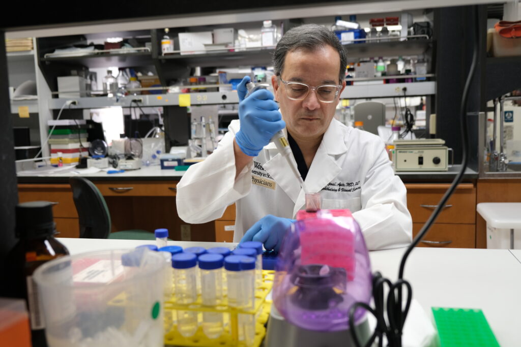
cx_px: 260
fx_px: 478
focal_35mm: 33
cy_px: 174
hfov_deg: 57.2
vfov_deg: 40.0
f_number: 3.2
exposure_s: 1/34
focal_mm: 22.3
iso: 160
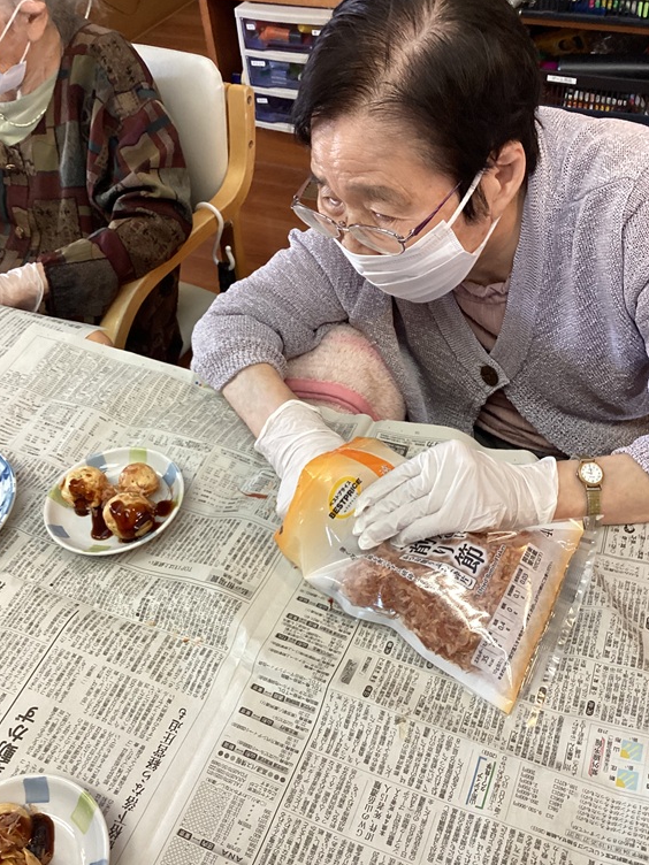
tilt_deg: -44.7
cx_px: 316
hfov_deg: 42.9
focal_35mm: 33
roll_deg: +6.8
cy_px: 426
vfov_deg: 55.4
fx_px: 825
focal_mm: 3.3
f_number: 2.4
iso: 160
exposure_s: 1/50
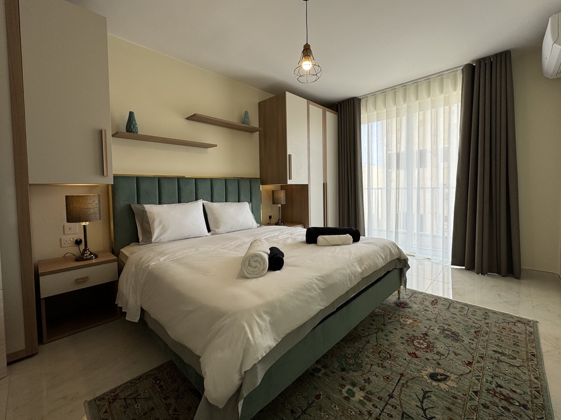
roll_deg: +0.1
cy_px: 198
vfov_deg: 81.7
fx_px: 243
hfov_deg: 98.1
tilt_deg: -2.4
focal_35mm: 15
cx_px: 294
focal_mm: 2.22
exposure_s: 1/222
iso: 40
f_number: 2.2
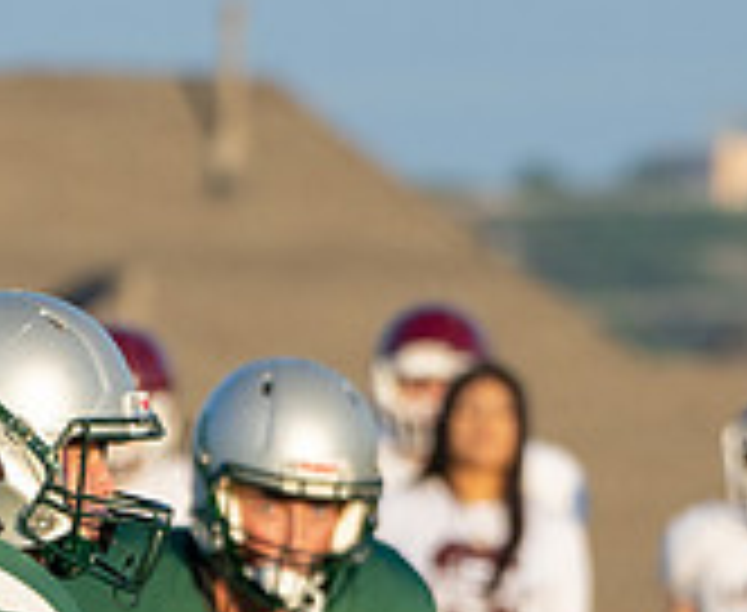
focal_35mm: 1188
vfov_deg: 1.3
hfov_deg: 1.6
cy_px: 990
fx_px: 26513
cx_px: 960
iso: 500
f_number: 5.6
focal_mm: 244
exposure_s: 1/1250
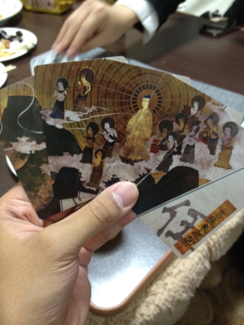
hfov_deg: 40.7
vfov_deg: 52.6
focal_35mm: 35
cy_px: 162
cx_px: 122
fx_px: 329
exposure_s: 1/20
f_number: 2.4
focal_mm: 4.28
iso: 250
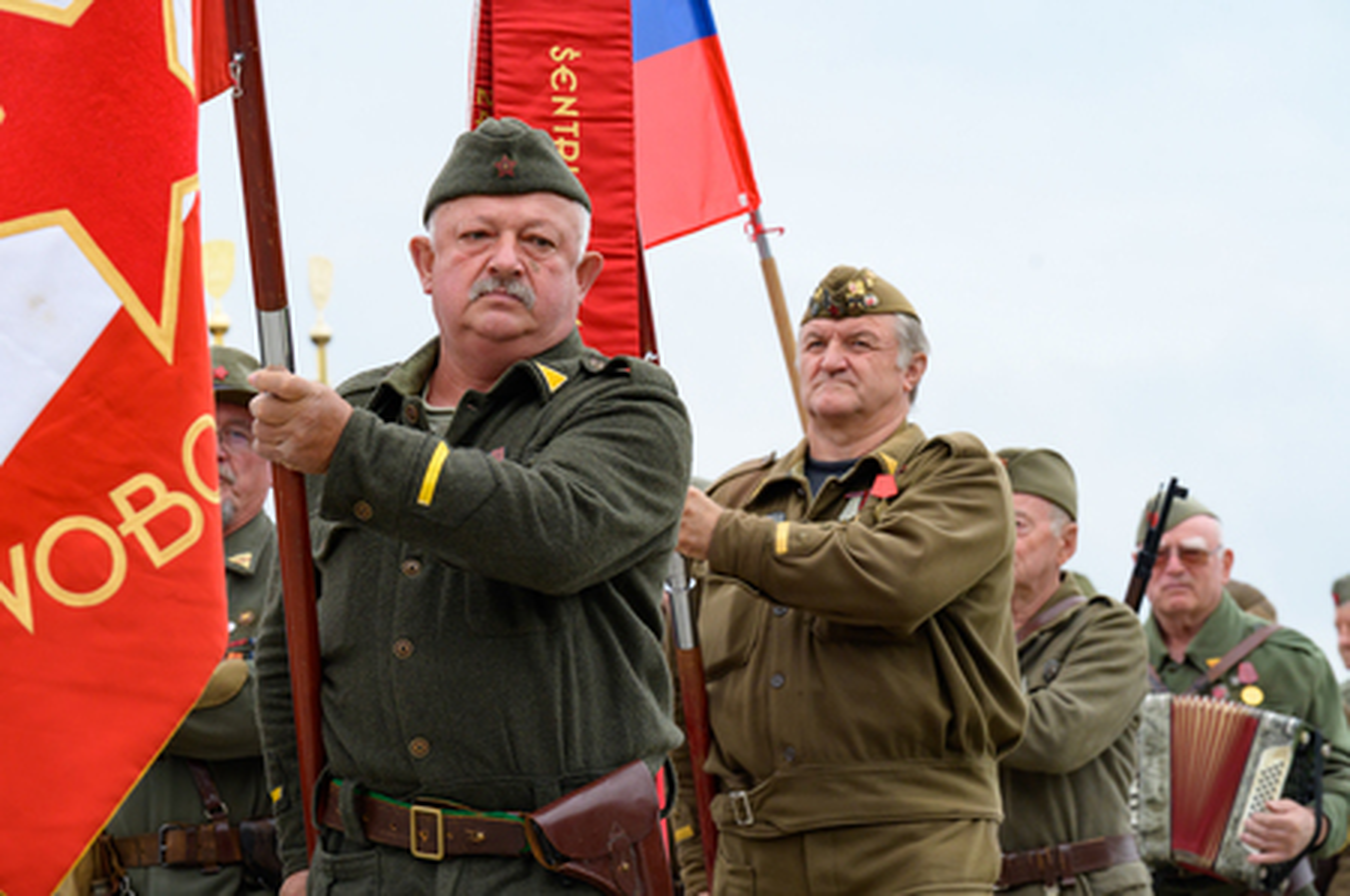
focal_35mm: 120
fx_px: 4495
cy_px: 448
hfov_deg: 17.1
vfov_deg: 11.4
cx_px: 675
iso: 800
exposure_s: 1/1000
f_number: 7.1
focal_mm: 120
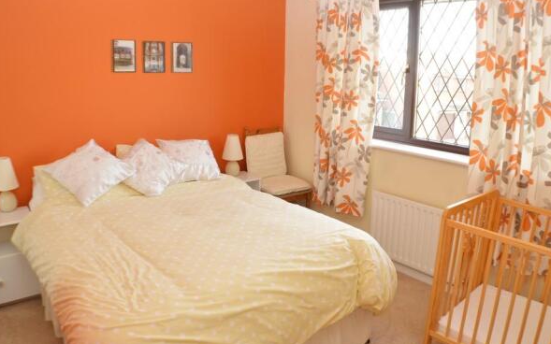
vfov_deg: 37.2
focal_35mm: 34
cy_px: 157
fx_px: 511
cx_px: 297
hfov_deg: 56.6
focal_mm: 20
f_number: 8
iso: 200
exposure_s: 1/8
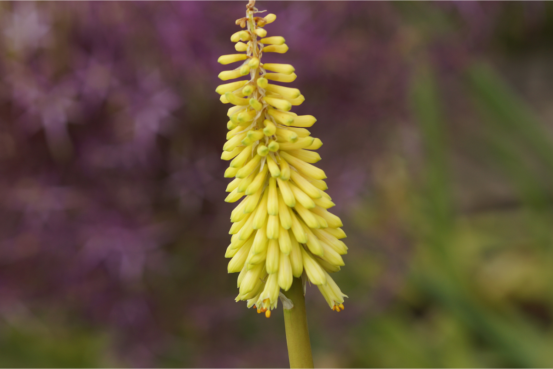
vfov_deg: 9.1
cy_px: 184
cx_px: 276
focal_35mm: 150
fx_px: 2304
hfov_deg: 13.7
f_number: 5.6
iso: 125
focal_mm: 100
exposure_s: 1/160
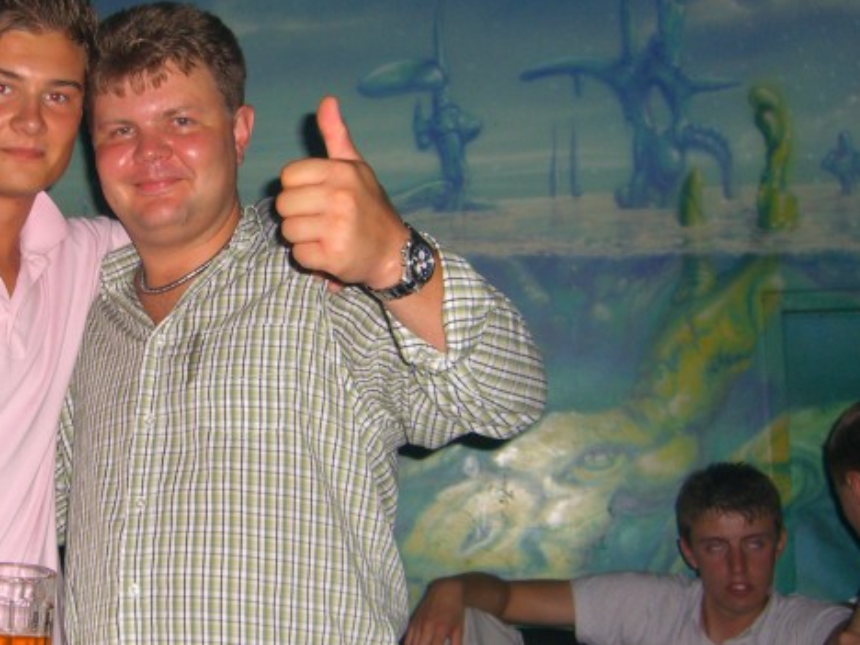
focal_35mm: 65
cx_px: 173
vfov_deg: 22.6
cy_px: 336
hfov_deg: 29.2
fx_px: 1615
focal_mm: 7.9
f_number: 2.8
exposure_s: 1/60
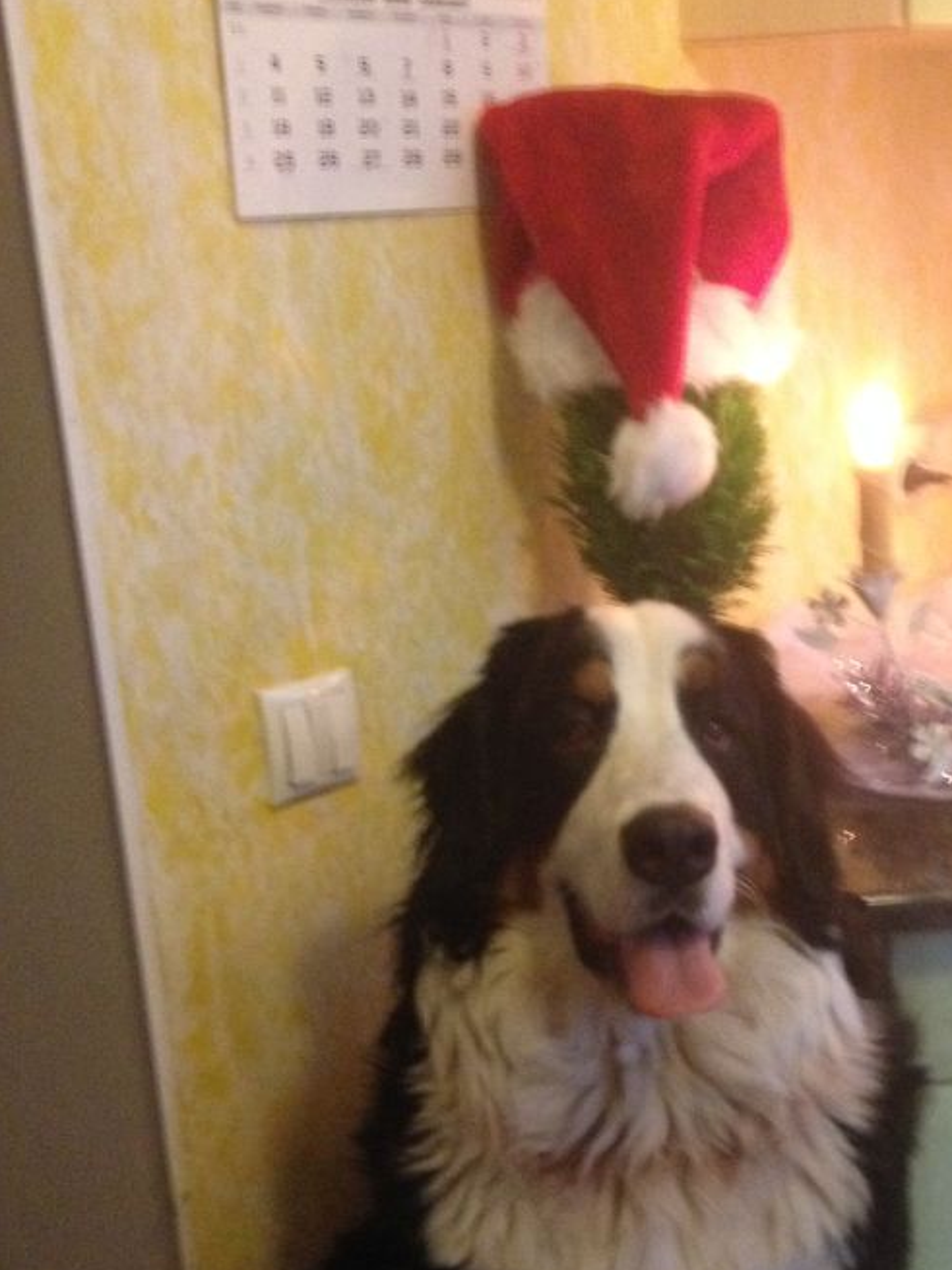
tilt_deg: -16.2
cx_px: 770
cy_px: 837
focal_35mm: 57
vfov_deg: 33.5
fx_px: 2091
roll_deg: +3.7
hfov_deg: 25.2
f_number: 2.4
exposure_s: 1/15
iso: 400
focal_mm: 4.28
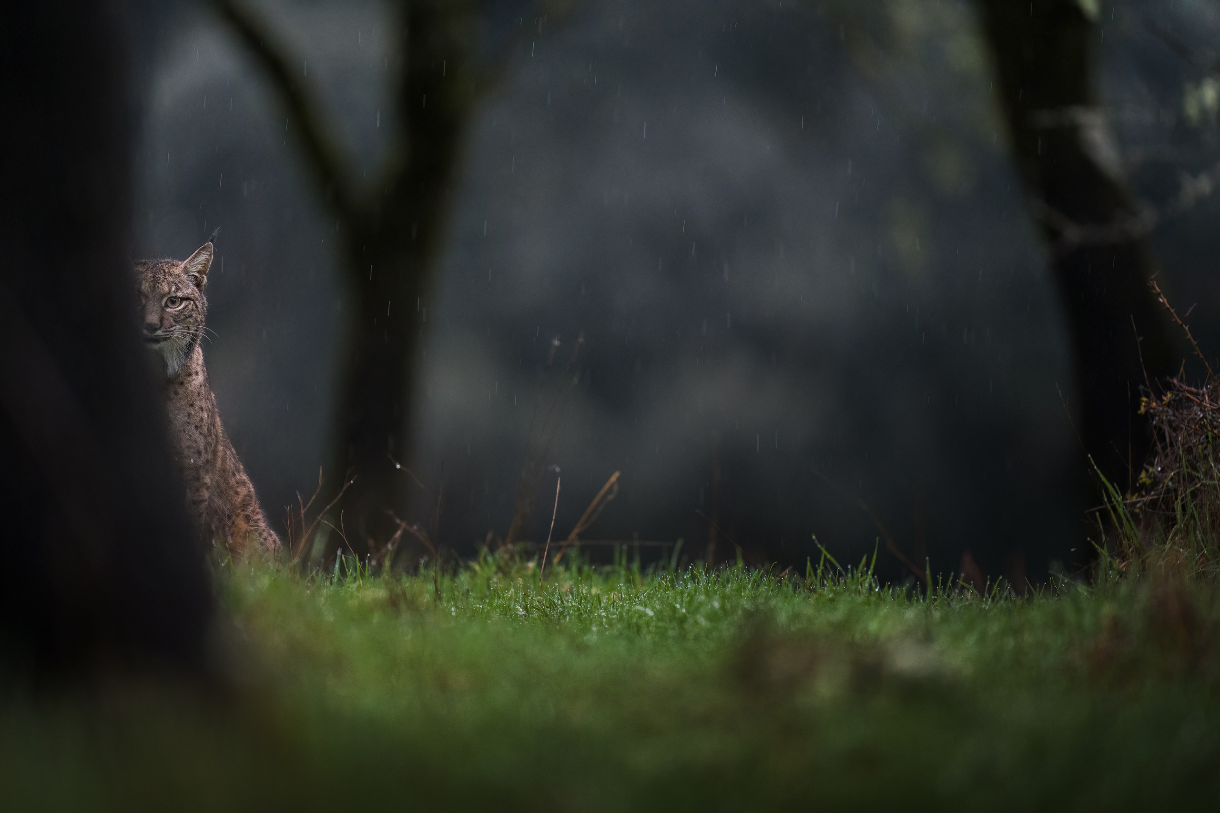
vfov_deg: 2.3
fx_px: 20333
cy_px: 406
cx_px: 610
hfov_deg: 3.4
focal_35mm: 600
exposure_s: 1/250
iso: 10000
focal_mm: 600
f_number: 4
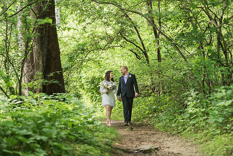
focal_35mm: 82
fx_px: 531
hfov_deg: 24.7
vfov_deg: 16.6
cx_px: 117
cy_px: 79
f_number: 2.8
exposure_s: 1/500
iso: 640
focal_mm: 80
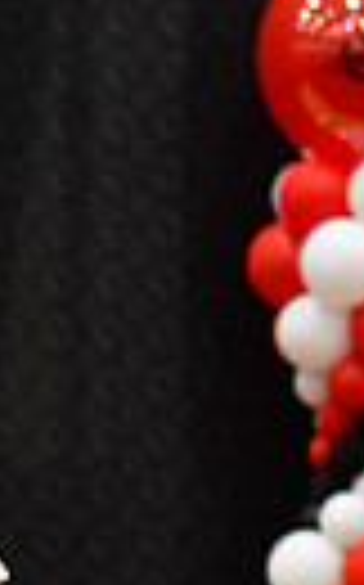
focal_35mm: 714
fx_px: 11358
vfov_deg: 2.9
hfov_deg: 1.8
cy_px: 614
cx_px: -724
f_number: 4
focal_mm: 105
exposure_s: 1/500
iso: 4000
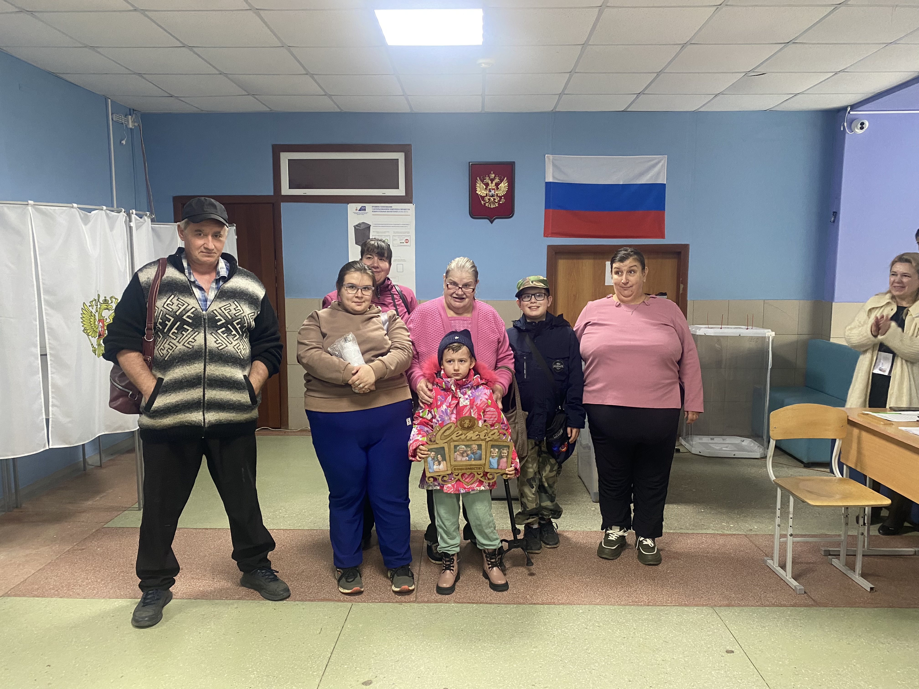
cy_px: 344
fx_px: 690
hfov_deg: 67.3
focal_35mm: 26
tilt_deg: -7.5
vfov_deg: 53.1
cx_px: 460
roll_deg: -0.4
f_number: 1.8
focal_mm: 4.25
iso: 200
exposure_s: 1/50
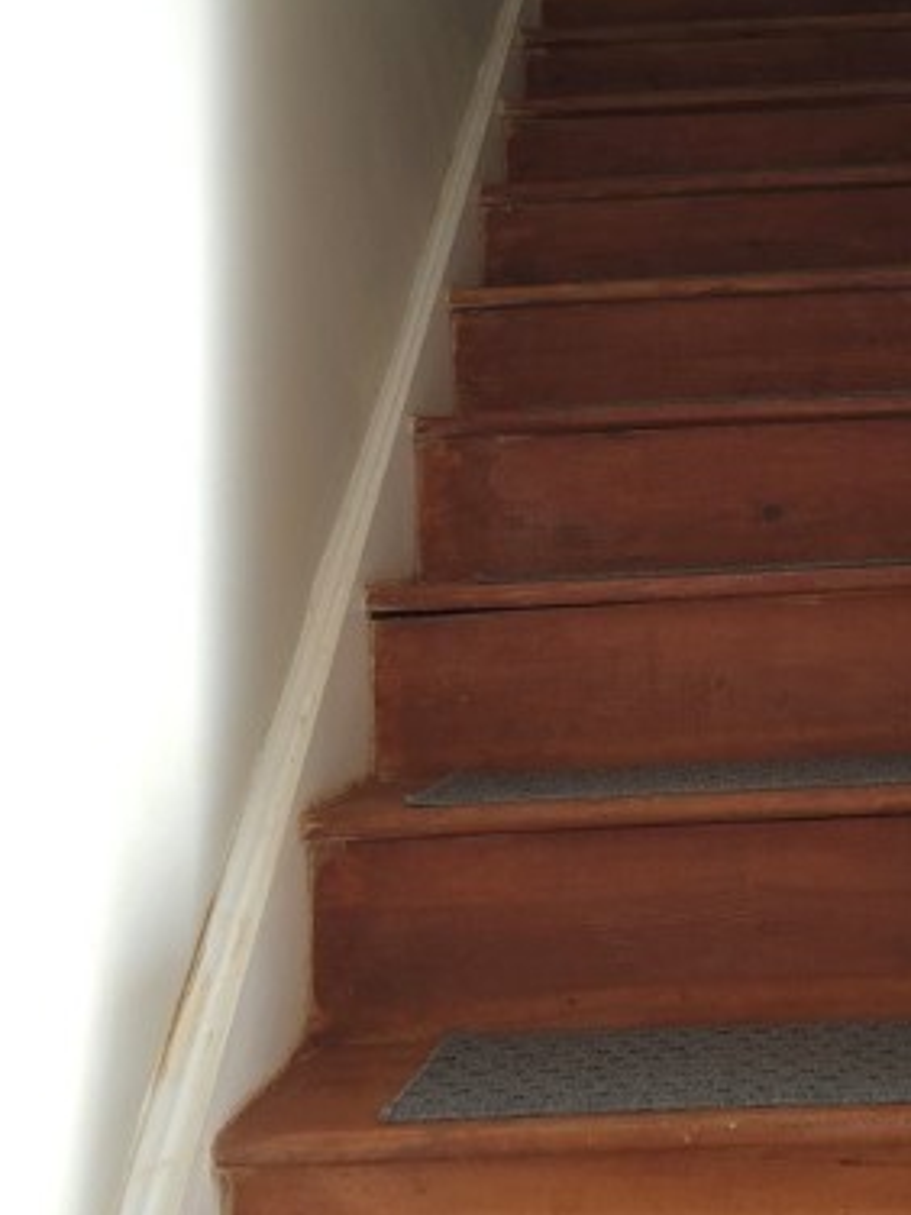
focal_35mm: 47
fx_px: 1649
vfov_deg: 39.5
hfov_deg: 30.0
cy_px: 323
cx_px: 762
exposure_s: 1/60
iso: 125
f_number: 1.7
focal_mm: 6.3
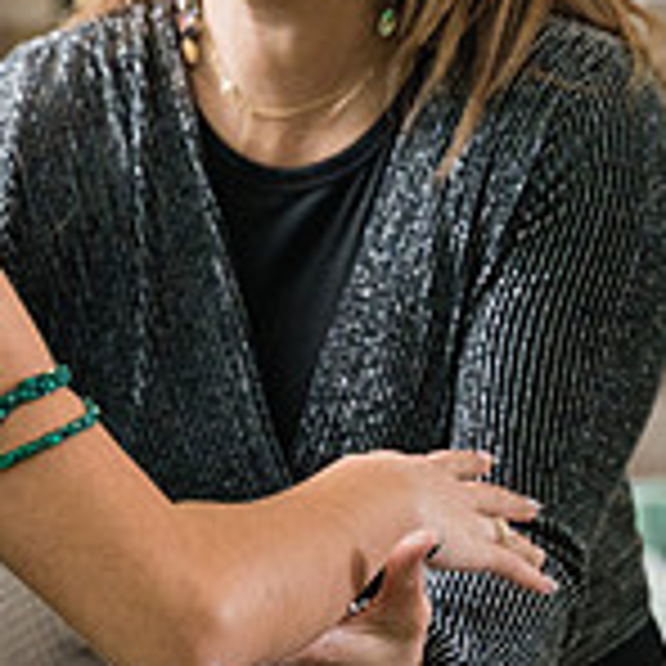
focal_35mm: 240
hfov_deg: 7.3
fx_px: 5224
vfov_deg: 7.3
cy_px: 45
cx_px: 133
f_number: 2.8
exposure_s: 1/250
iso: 1600
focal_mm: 59.6
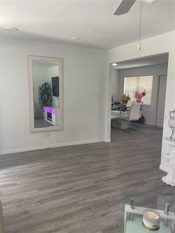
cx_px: 88
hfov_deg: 48.2
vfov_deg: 61.7
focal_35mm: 29
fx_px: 195
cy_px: 116
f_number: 1.8
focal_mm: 3
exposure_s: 1/60
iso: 40
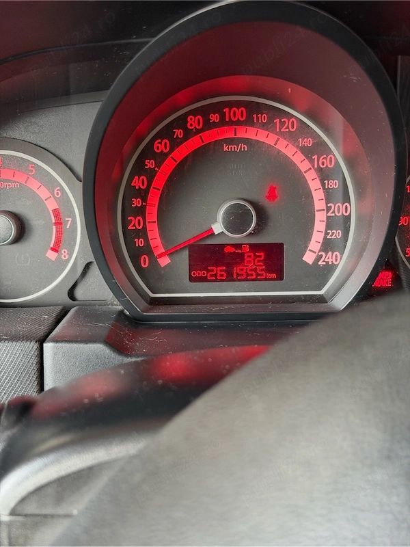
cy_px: 274
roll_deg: -1.1
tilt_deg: -31.5
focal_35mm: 48
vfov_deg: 39.7
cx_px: 205
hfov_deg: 30.3
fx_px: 758
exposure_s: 1/44
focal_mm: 6.76
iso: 250
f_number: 1.78
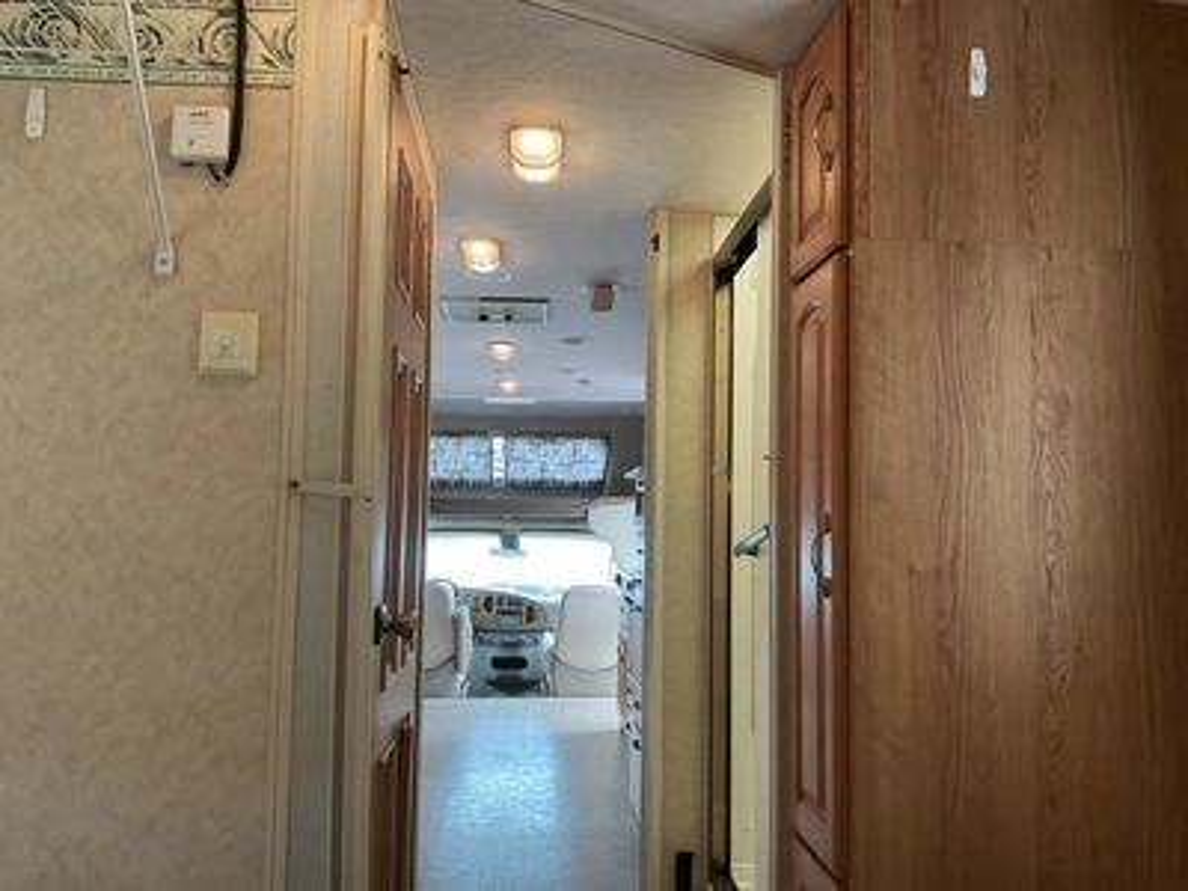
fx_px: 995
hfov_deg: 61.7
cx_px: 594
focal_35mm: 29
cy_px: 446
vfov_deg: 48.2
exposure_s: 1/63
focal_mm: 3
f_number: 1.8
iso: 64
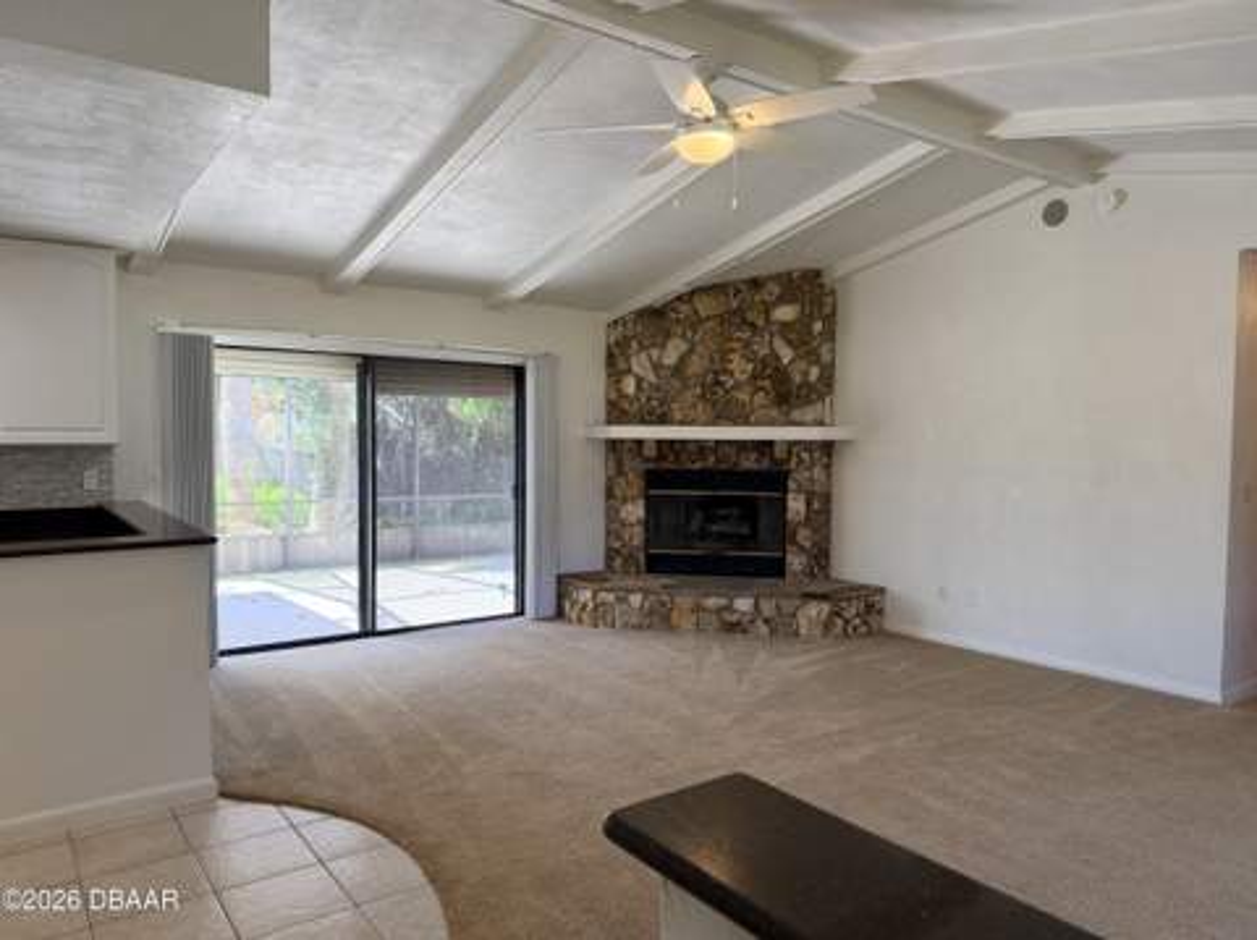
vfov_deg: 56.7
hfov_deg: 71.7
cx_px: 628
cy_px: 470
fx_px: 871
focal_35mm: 24
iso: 200
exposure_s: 1/212
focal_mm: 6.76
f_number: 1.78
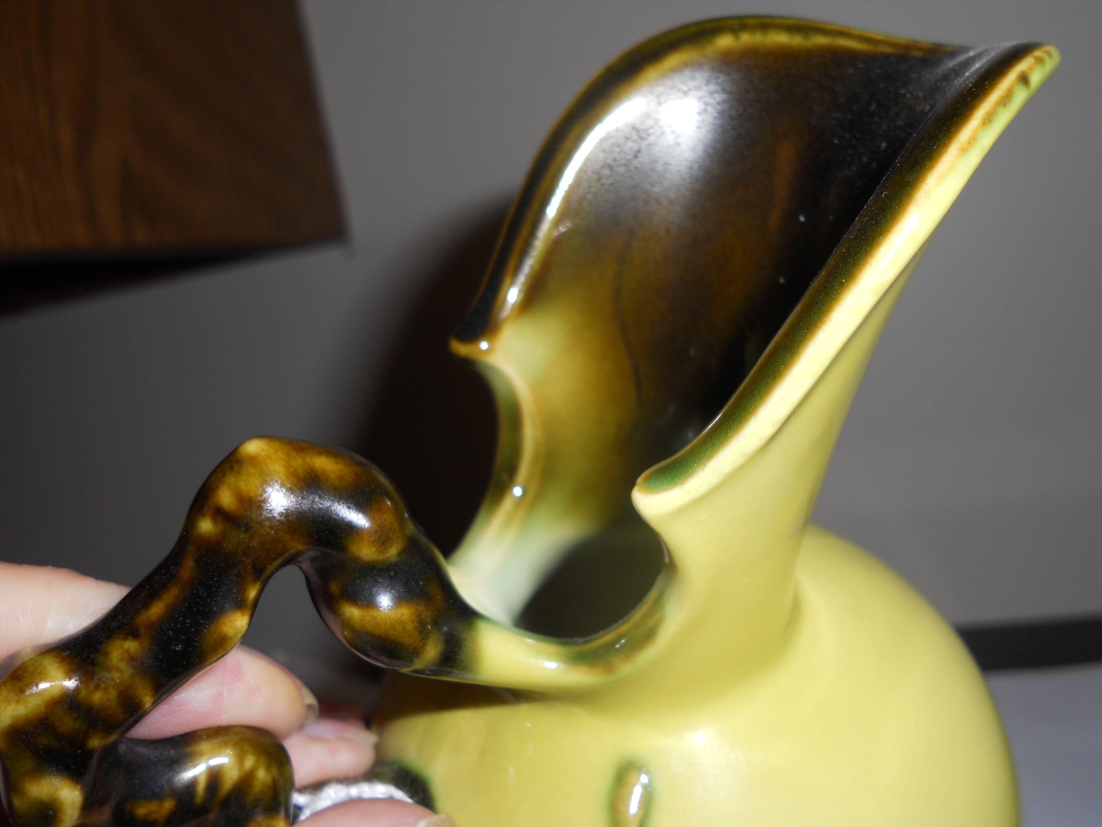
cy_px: 414
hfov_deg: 56.8
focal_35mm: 32
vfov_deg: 44.2
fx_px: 1019
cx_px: 551
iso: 80
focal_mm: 5.8
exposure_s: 1/25
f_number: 8.8
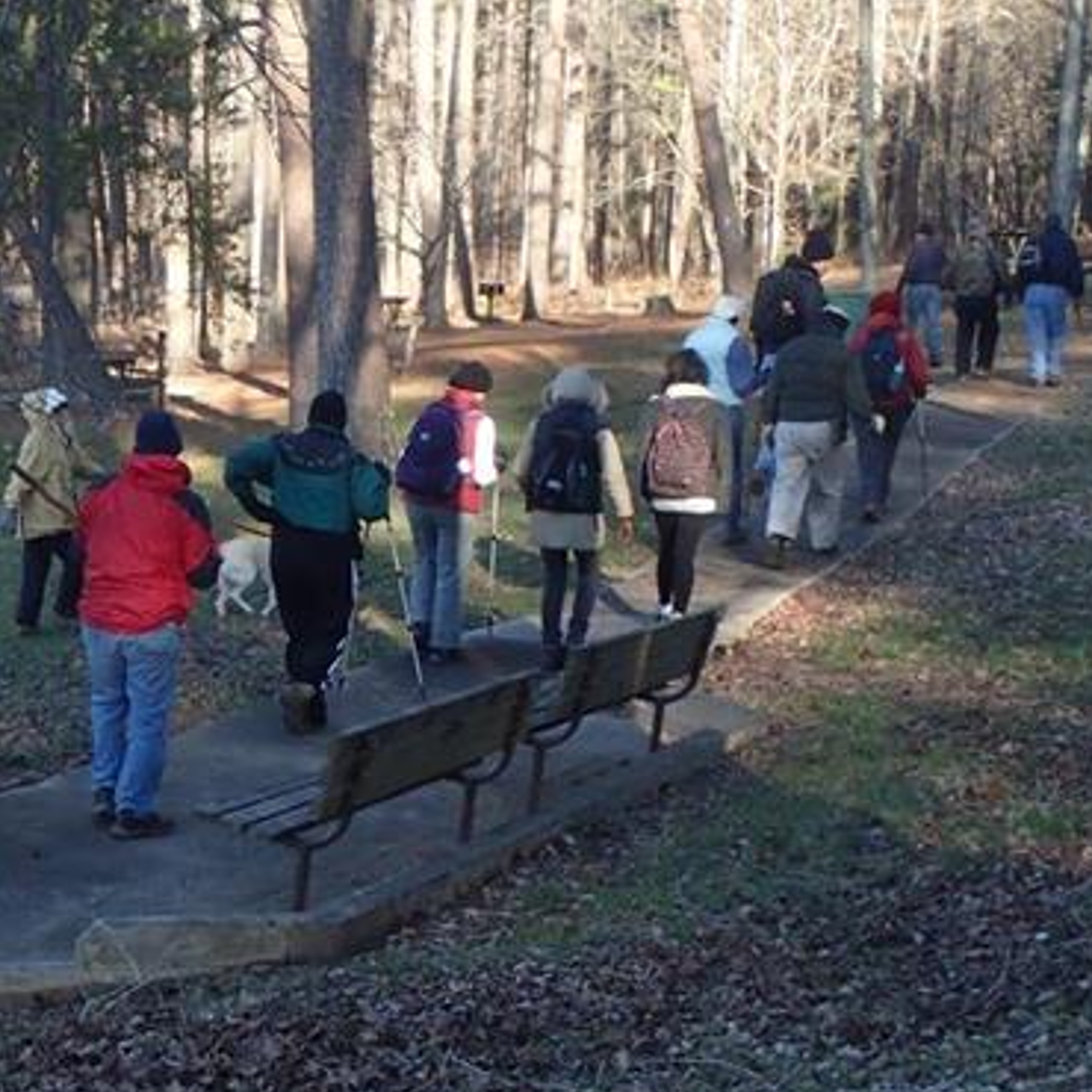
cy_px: 590
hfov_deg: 21.8
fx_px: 2748
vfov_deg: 22.5
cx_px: 65
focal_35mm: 77
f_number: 4
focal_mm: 7.86
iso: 400
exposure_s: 1/400
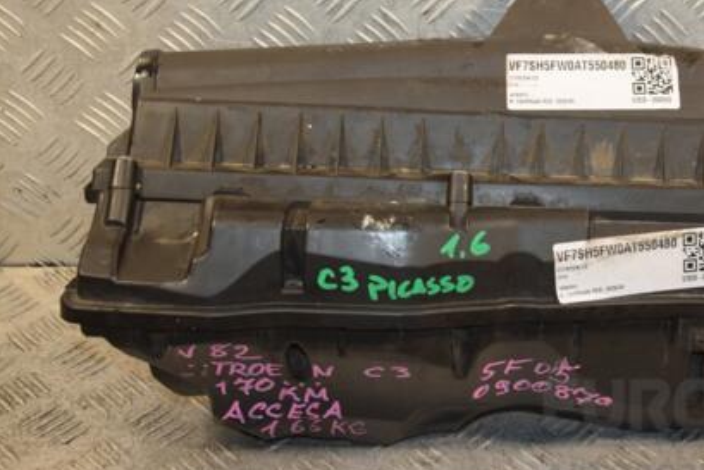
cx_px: 511
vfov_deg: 20.6
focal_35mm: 66
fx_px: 1291
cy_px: 176
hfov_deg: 30.1
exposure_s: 1/160
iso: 800
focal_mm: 30
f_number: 5
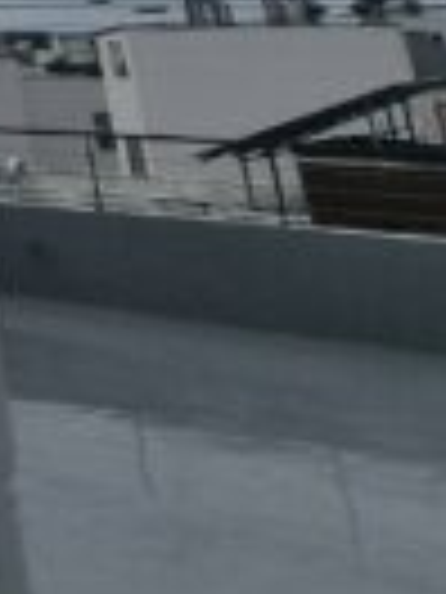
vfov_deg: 20.1
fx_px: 1168
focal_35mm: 68
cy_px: -490
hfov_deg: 14.5
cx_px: -610
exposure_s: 1/6560
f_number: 2.2
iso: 50
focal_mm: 2.2
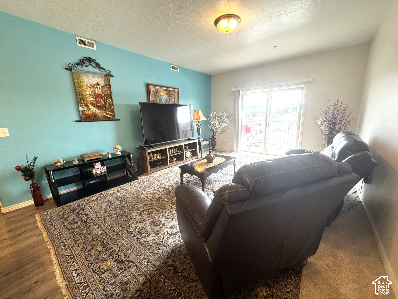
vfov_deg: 85.7
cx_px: 199
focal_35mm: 14
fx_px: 161
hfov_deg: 102.1
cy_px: 150
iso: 250
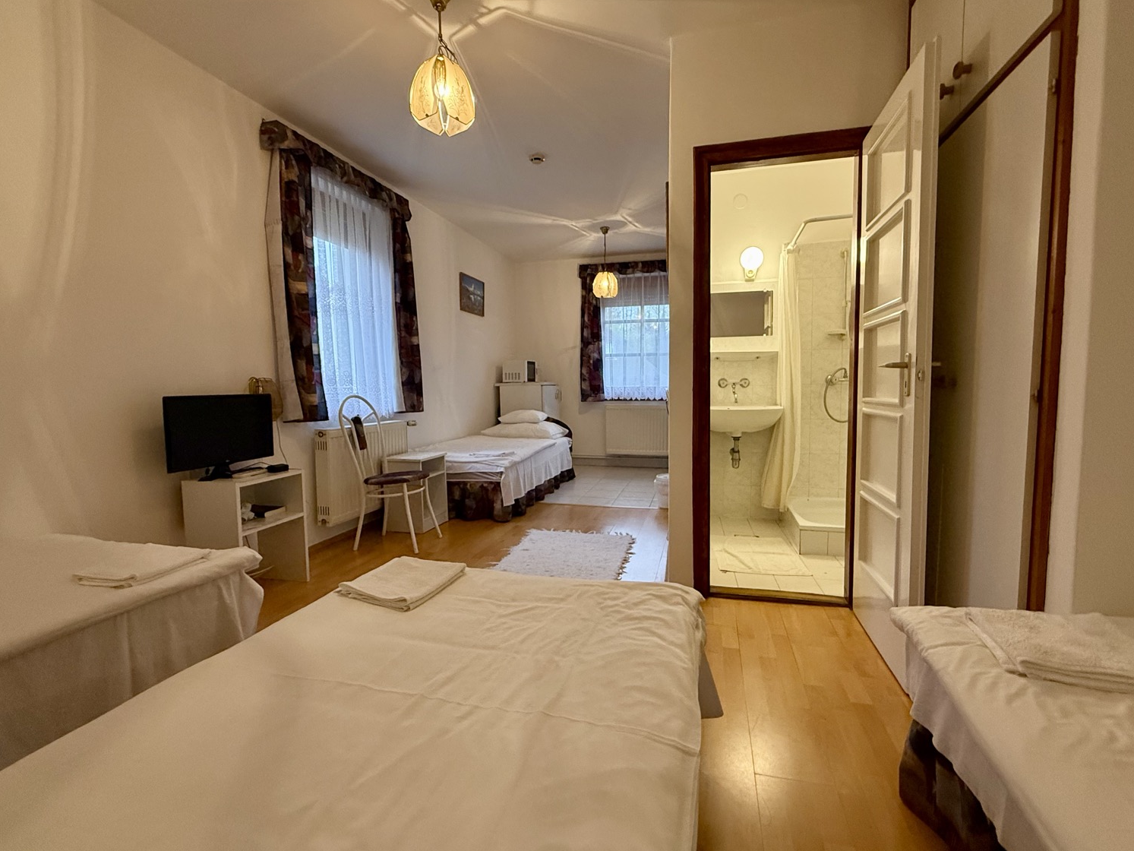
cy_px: 425
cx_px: 593
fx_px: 491
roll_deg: +3.0
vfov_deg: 81.8
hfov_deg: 98.1
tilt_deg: -4.2
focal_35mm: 15
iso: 500
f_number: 2.2
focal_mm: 2.22
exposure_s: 1/100
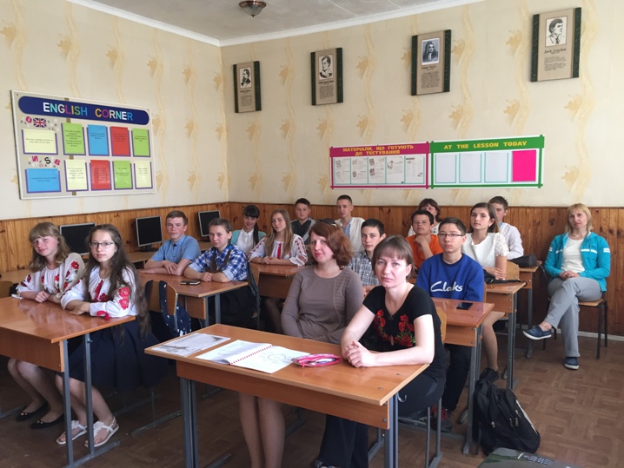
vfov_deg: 48.3
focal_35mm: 29
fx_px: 523
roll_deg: +1.3
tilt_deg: -6.0
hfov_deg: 61.6
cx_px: 312
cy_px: 234
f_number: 2.2
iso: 64
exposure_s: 1/33
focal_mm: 4.15
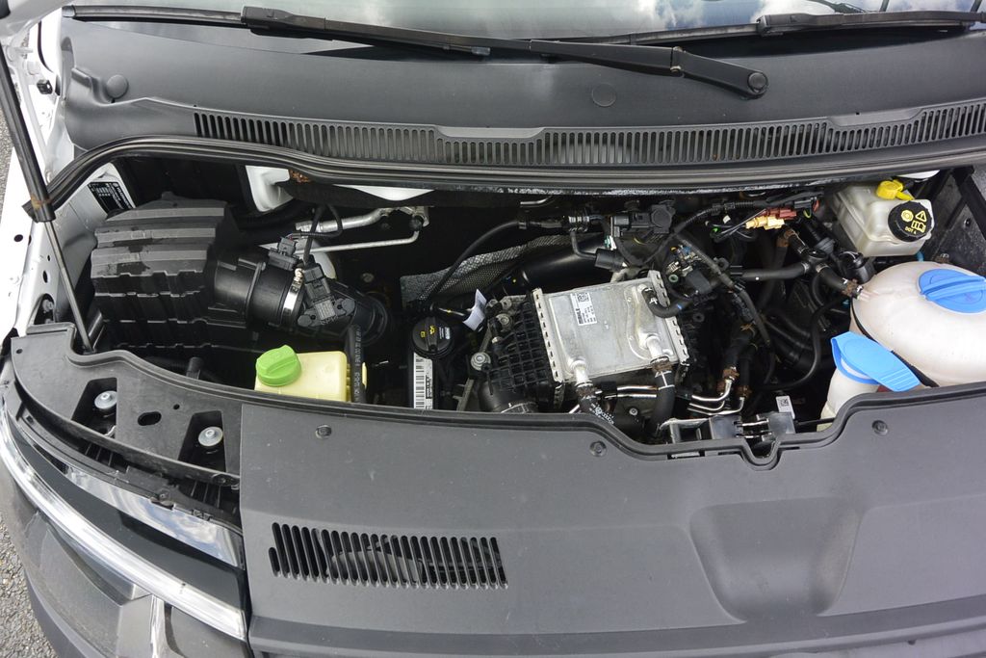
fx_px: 740
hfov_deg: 67.4
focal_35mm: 27
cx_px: 493
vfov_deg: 47.9
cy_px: 329
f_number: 4
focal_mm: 10
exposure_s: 1/250
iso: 160
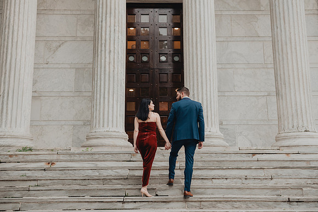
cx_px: 158
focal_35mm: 40
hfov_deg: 48.3
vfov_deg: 33.3
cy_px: 104
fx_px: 354
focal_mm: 38
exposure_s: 1/160
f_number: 3.5
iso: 400
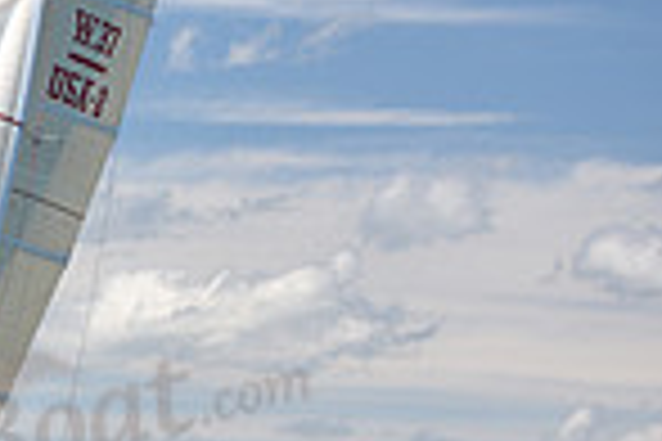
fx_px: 5075
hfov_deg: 7.2
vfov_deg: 5.0
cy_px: 277
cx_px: -554
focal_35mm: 276
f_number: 3.5
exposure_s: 1/1000
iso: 200
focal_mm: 70
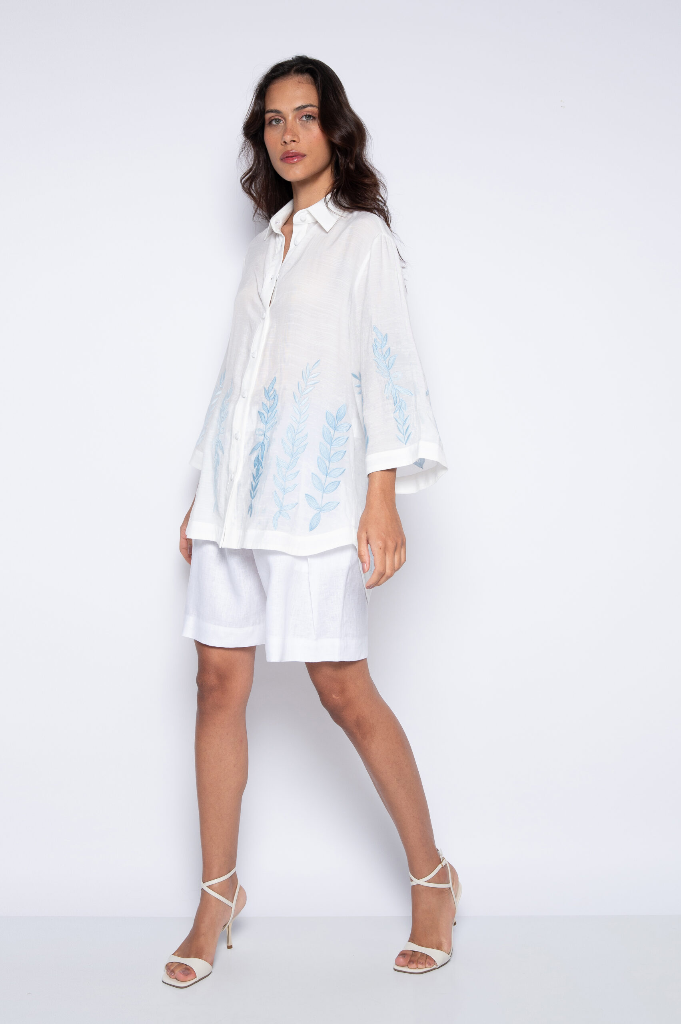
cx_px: 340
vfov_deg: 48.5
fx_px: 1137
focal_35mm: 40
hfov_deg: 33.4
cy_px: 512
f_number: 6.3
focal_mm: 40
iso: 320
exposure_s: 1/200
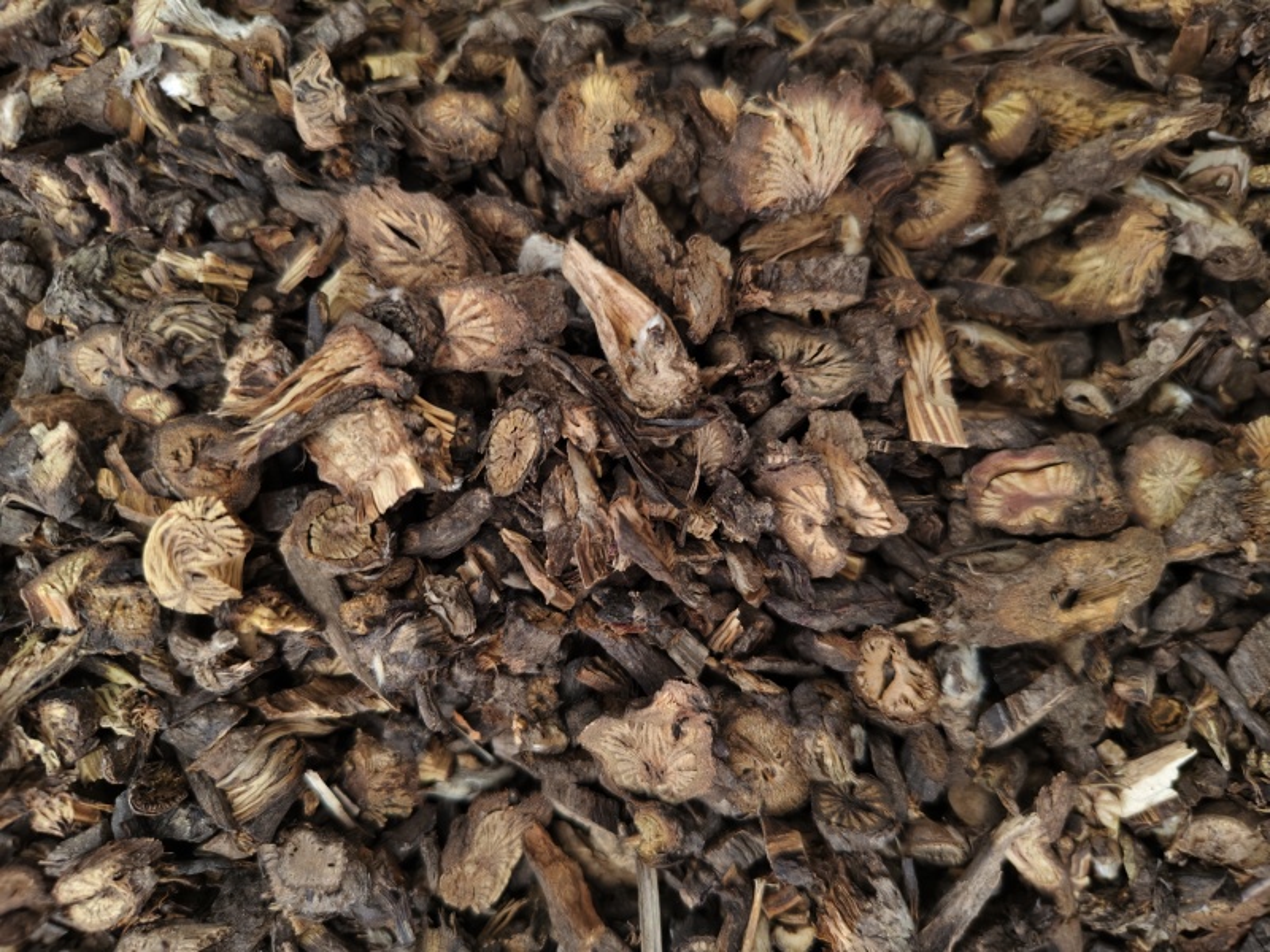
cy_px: 476
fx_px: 844
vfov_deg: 58.9
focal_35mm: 23
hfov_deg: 73.9
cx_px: 635
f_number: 1.88
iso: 483
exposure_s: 1/50
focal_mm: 5.56
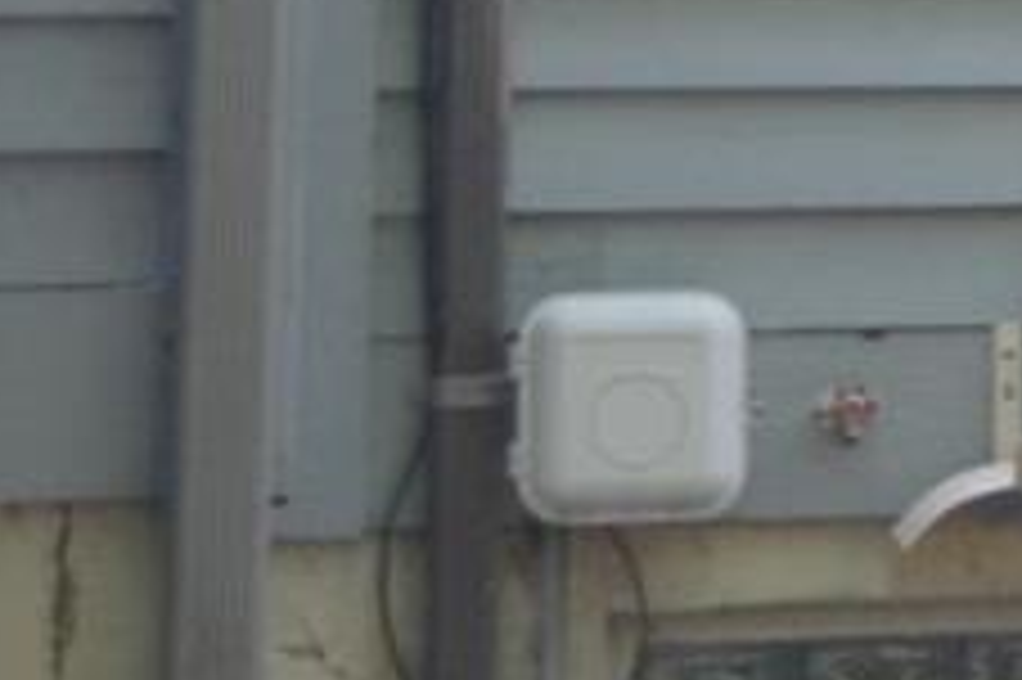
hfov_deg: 8.0
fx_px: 6184
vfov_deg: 6.1
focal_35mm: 218
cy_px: -662
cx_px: 3197
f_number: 5.6
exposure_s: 1/125
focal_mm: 22
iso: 400
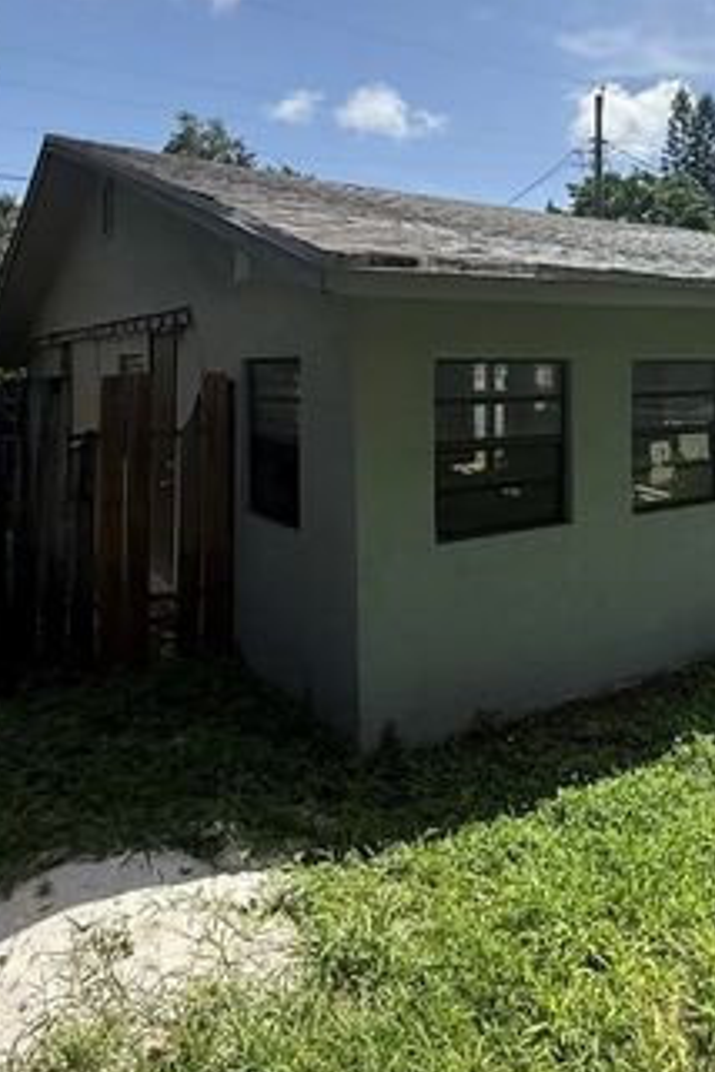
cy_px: 367
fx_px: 864
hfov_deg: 43.1
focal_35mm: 29
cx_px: 561
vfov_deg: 62.3
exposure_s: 1/1901
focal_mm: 2.22
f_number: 2.2
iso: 64
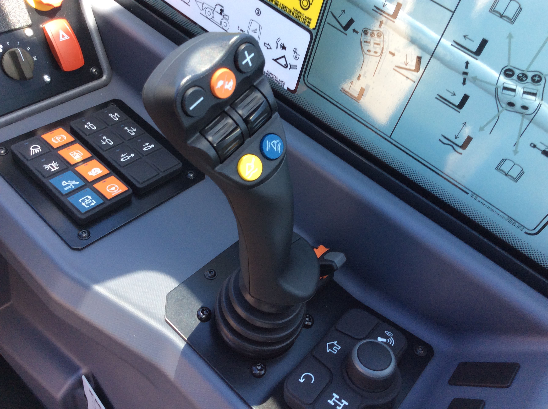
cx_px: 274
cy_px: 204
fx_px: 506
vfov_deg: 44.1
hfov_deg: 56.9
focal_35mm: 32
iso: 40
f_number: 2.4
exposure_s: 1/120
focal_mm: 3.3
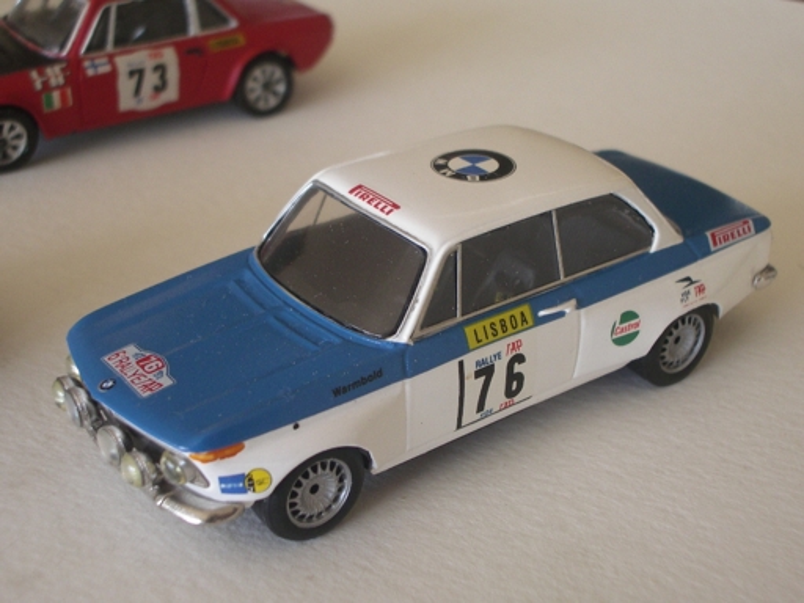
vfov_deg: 23.7
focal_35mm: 62
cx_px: 402
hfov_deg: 31.2
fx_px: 1440
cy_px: 302
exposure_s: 1/80
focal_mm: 10.2
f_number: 3.5
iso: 160
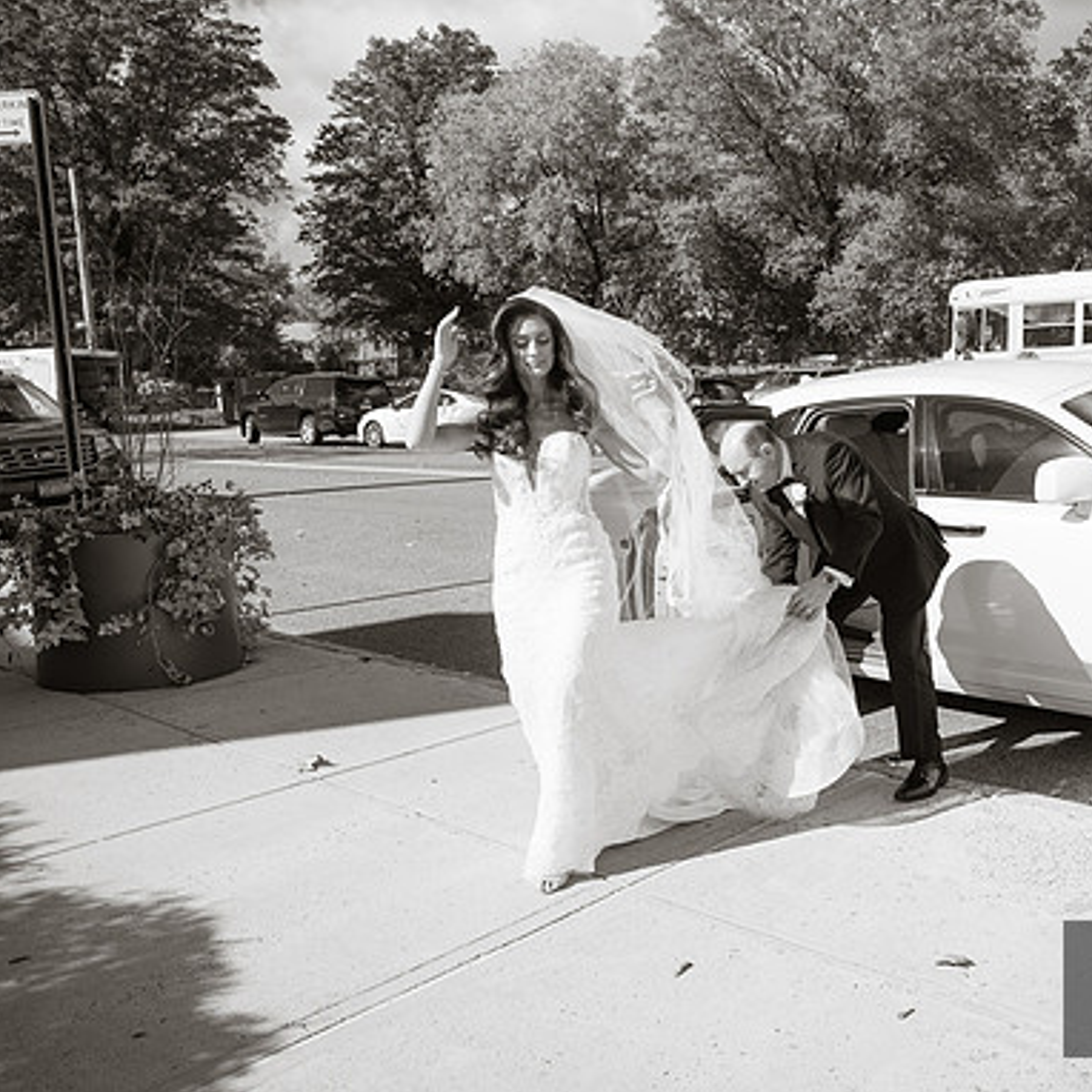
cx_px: 746
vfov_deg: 52.5
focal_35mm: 31
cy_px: 547
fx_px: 1106
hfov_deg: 51.4
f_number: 2.8
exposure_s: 1/4000
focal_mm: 16
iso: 200
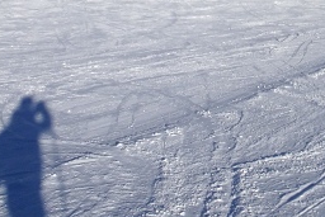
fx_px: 705
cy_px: -109
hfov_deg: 24.3
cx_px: 354
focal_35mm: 78
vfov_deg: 16.0
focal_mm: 4.1
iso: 80
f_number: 4.5
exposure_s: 1/2000
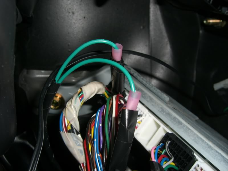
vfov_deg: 37.7
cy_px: 86
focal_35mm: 38
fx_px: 250
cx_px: 114
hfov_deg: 49.0
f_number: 4.3
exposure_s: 1/60
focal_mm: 6.2
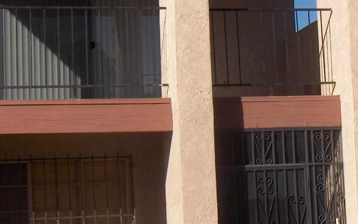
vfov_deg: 13.1
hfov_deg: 20.5
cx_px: 296
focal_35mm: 100
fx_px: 976
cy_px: 106
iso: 100
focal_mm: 8
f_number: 4.8
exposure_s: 1/741
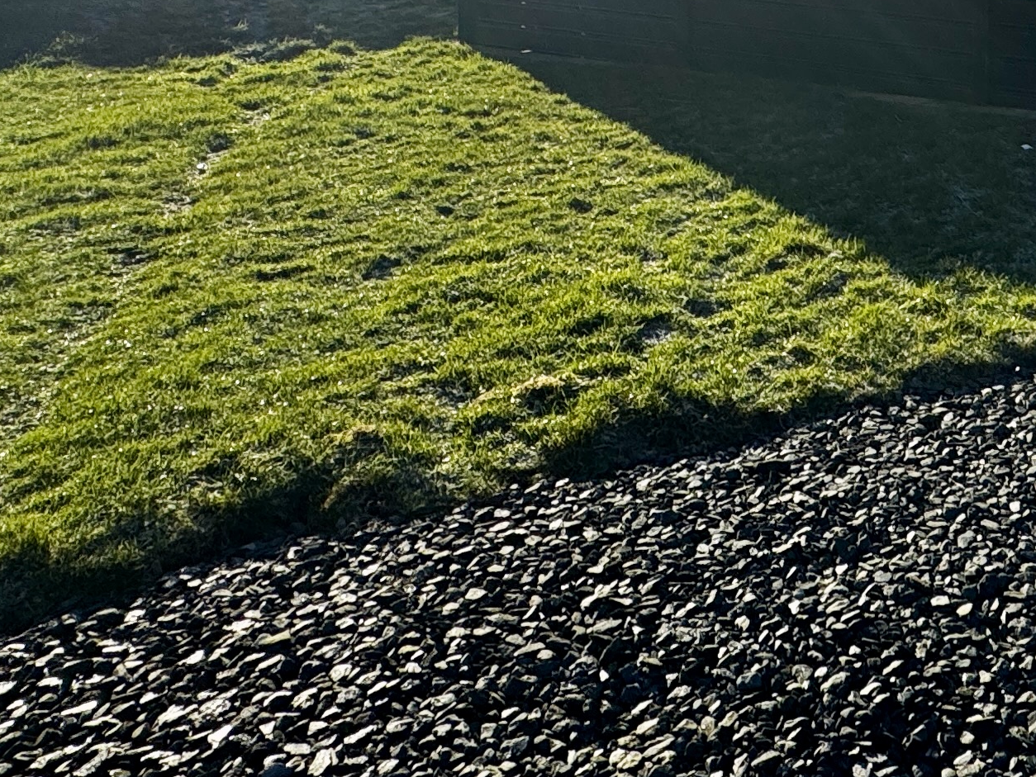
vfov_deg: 27.9
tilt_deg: +1.0
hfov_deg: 36.3
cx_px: 1113
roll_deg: -0.1
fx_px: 1347
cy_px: -174
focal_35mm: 45
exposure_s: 1/2028
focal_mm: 2.22
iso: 50
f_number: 2.2
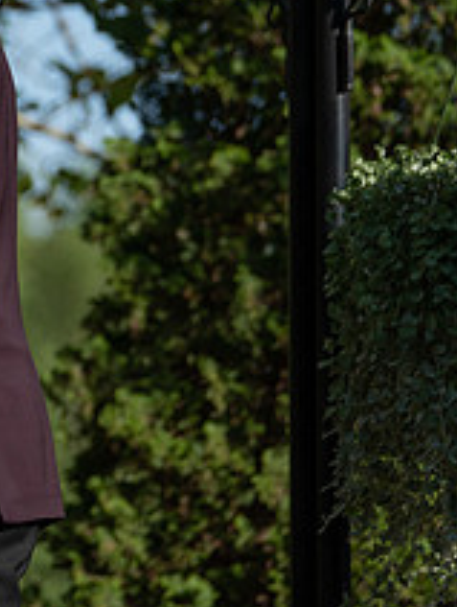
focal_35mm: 428
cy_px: 41
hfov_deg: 3.5
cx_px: -245
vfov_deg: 4.6
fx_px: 7511
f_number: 4
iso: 50
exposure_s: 1/500
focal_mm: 146
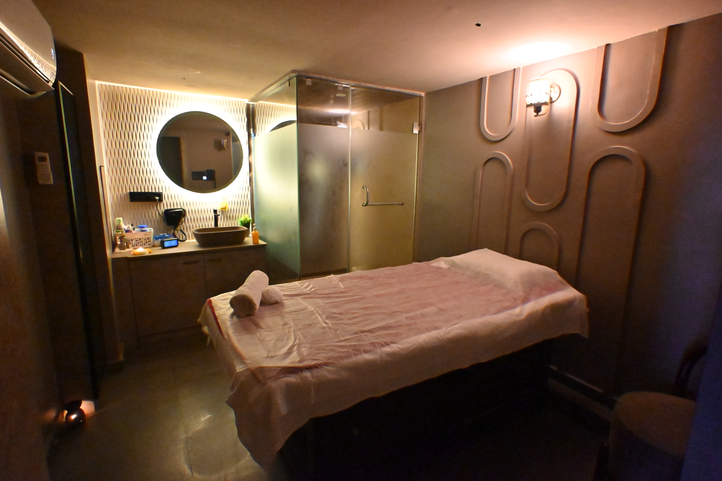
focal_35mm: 18
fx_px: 361
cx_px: 361
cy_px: 240
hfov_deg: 90.0
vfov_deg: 67.4
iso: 5000
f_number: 3.5
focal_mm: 12
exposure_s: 1/100
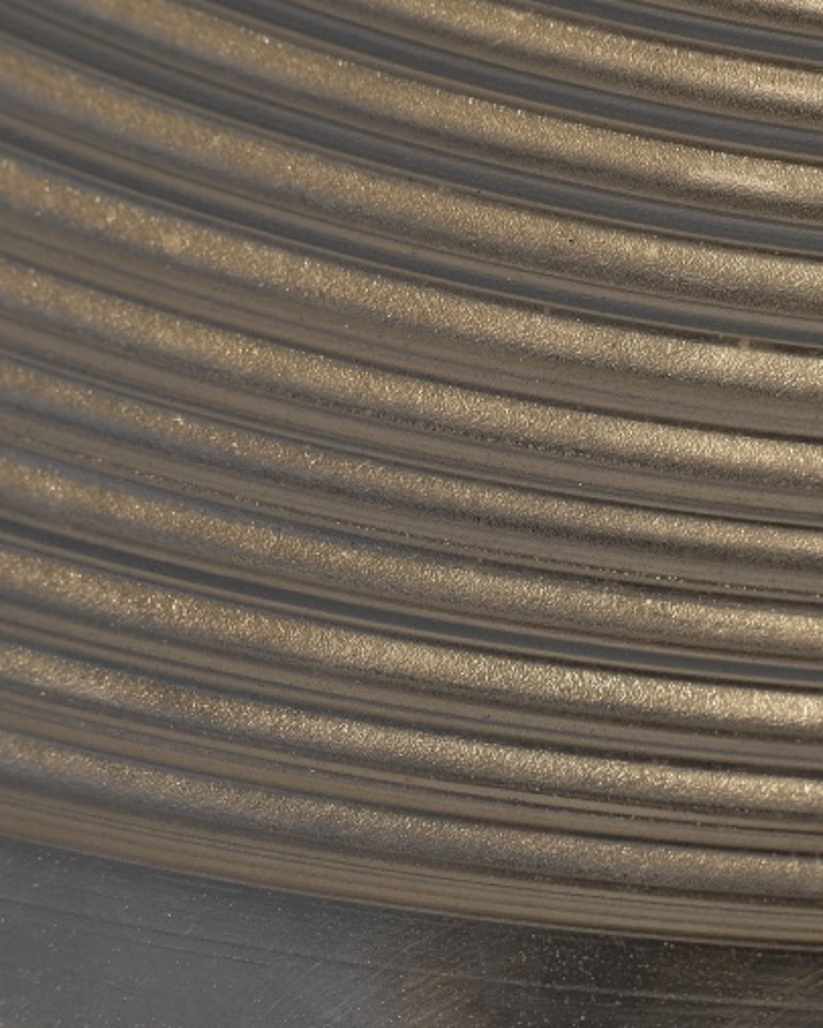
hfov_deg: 13.0
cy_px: 518
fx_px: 3592
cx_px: 595
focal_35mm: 118
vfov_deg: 16.3
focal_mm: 35
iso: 800
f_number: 5.6
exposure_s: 1/300
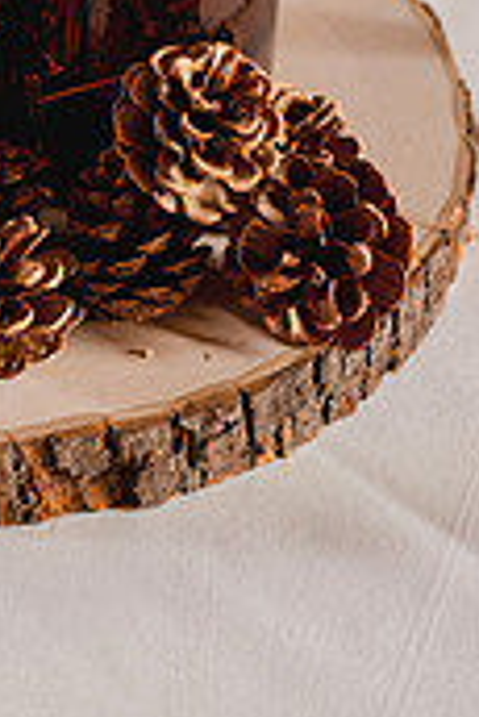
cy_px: -79
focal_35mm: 131
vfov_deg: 15.2
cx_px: -50
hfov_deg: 10.4
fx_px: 2609
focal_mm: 50
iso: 400
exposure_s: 1/80
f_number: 2.8
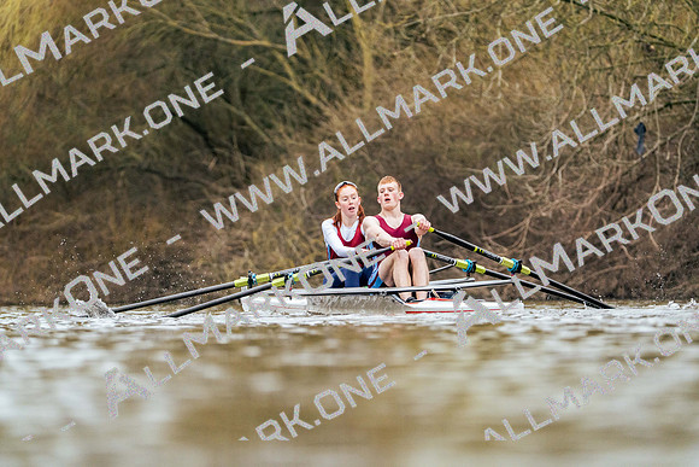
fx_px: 7710
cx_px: 350
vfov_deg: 3.5
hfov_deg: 5.2
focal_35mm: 397
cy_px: 234
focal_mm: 397
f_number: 6.3
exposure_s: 1/2000
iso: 4000
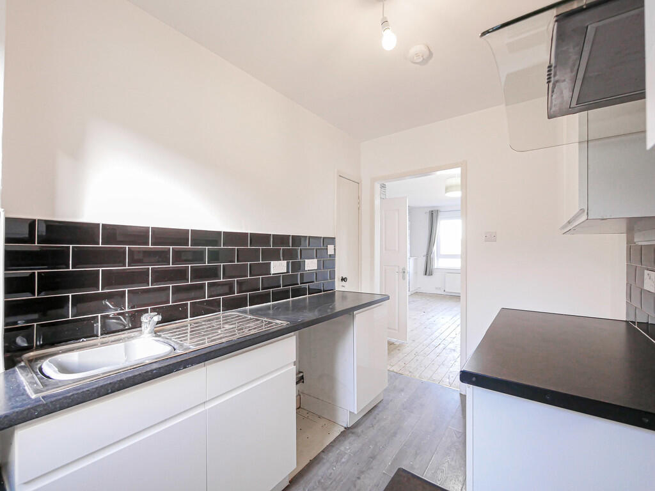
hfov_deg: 102.1
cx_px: 328
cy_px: 246
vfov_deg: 85.7
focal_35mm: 14
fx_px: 265
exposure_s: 1/60
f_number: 4
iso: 1600
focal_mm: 7
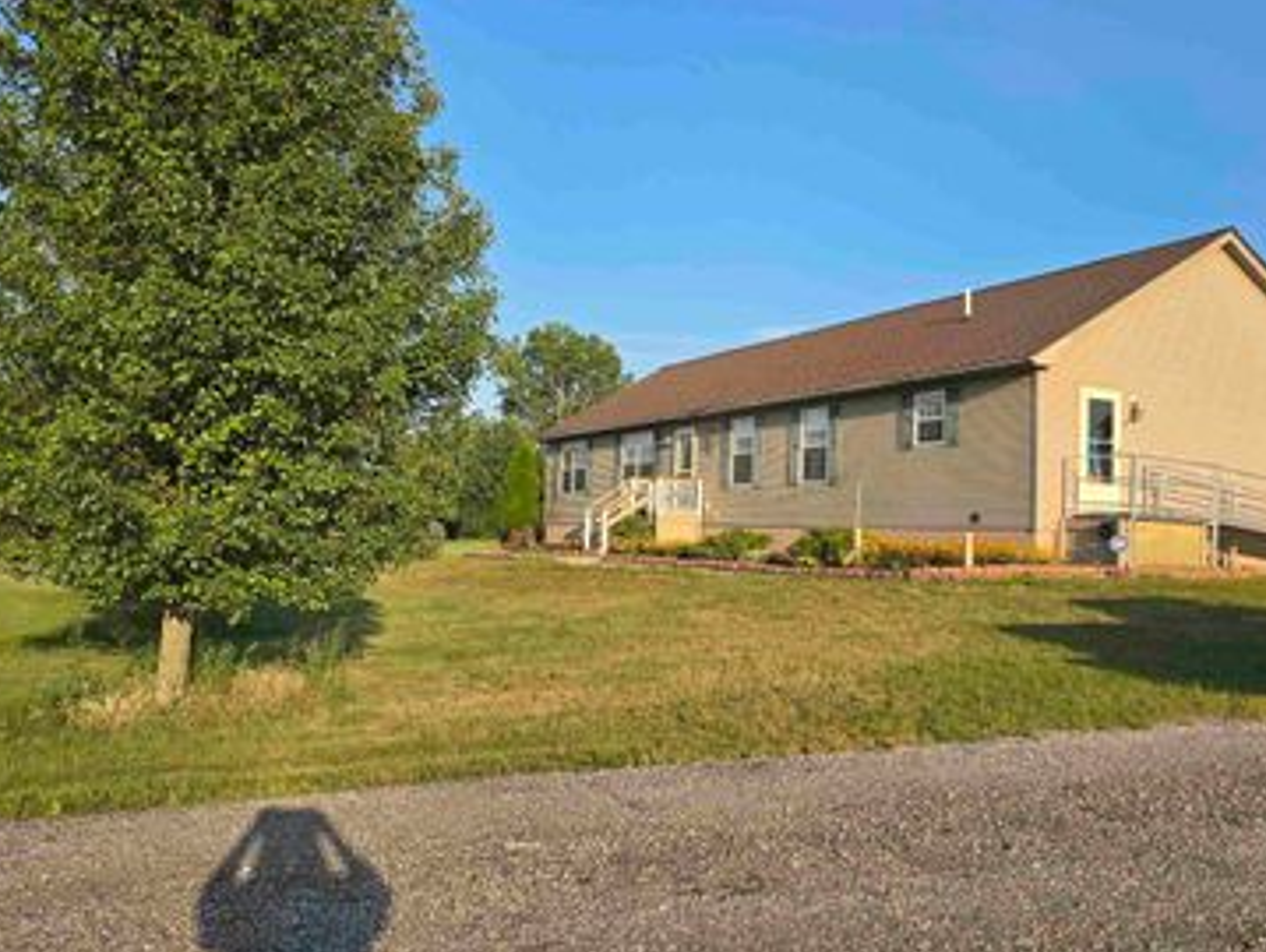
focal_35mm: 32
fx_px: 1172
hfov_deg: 56.8
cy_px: 457
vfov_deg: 44.2
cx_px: 656
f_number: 1.7
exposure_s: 1/493
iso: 12
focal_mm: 6.3
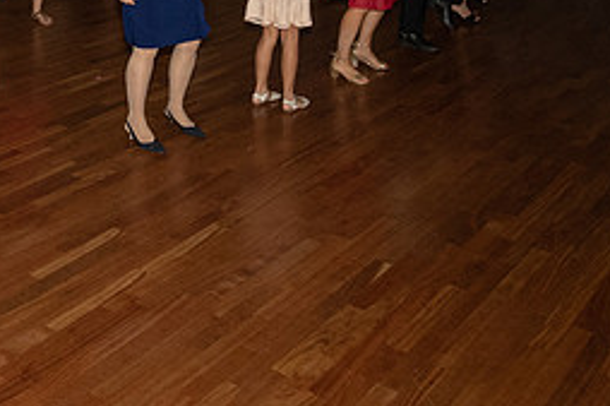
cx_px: 65
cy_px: -55
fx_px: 897
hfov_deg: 35.4
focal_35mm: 53
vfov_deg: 23.7
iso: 8000
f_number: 5.6
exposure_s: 1/250
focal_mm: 16
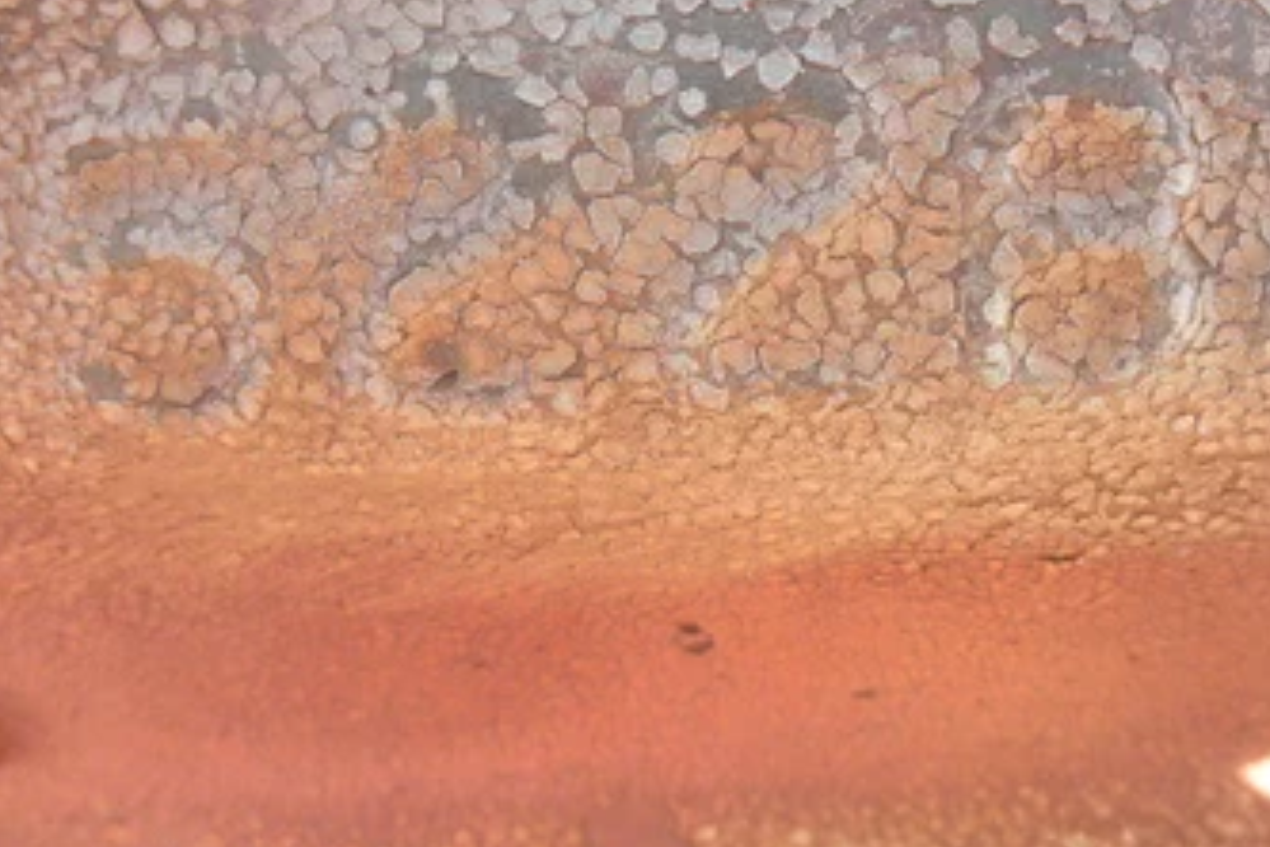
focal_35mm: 35
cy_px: 343
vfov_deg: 37.7
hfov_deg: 54.1
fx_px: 1235
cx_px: 759
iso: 64
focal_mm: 5
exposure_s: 1/125
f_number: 3
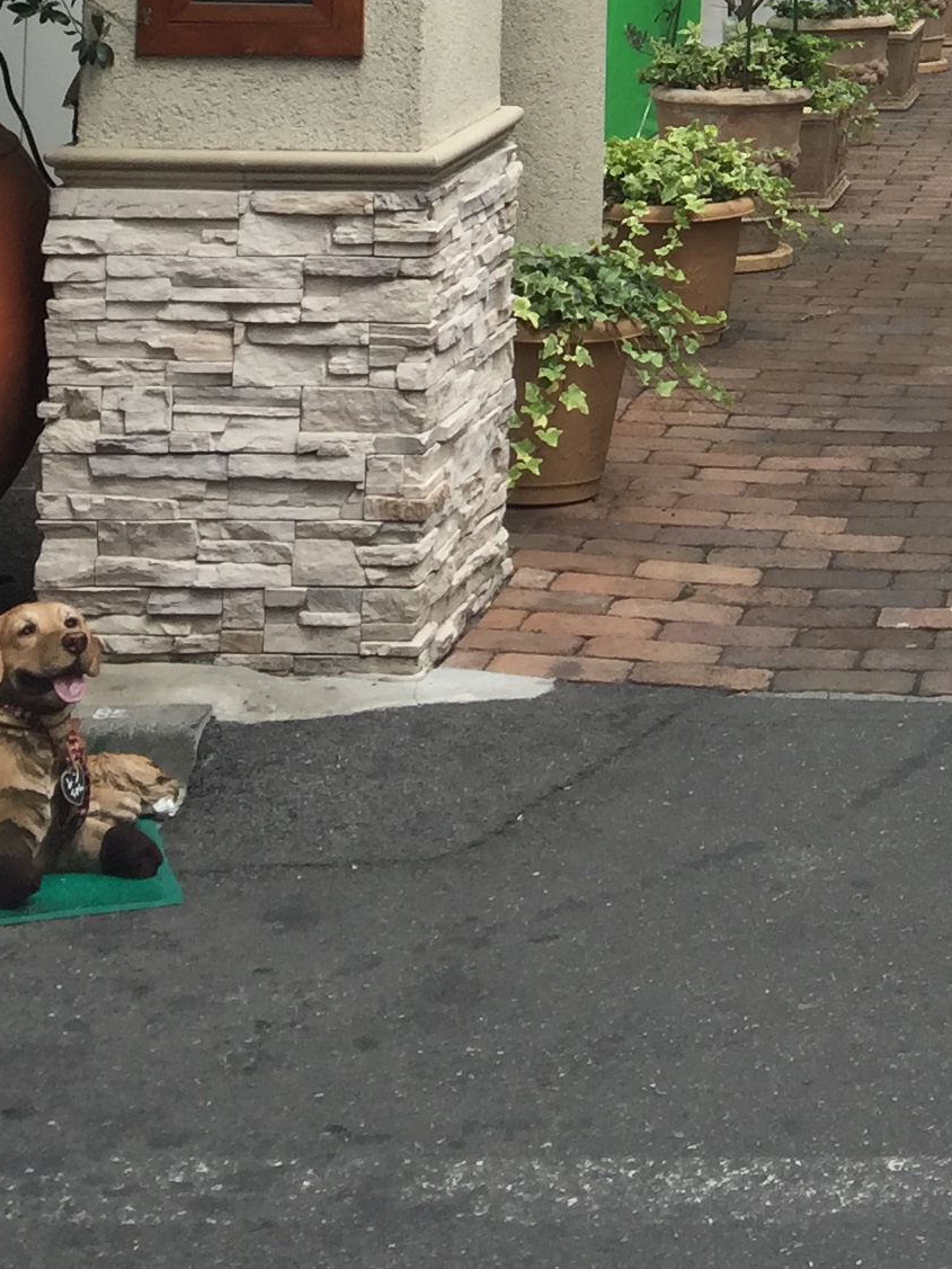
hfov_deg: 16.8
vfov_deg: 20.7
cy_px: -499
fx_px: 3081
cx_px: 1128
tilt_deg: +3.8
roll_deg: -0.7
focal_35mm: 84
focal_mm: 4.15
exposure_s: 1/920
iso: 32
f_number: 2.2
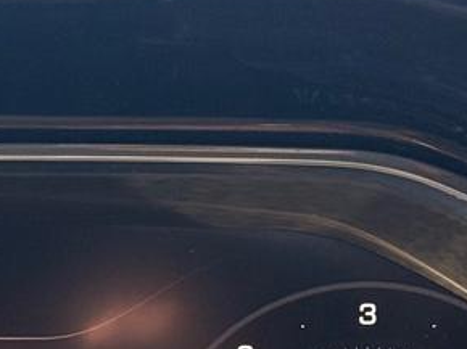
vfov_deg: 6.9
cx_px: -216
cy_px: 445
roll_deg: -0.6
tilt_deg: -12.2
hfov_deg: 9.1
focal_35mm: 212
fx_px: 2858
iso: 200
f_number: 1.78
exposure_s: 1/125
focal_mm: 6.76
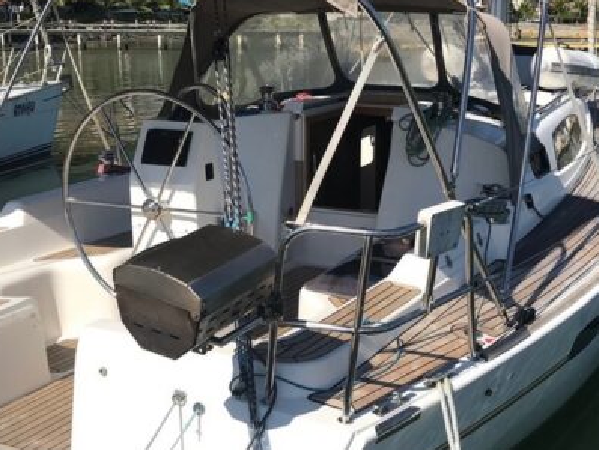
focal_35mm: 54
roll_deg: -0.5
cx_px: 327
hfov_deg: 35.5
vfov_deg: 27.0
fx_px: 935
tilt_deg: -13.1
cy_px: 275
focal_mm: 3.99
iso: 20
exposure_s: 1/3690
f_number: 1.8
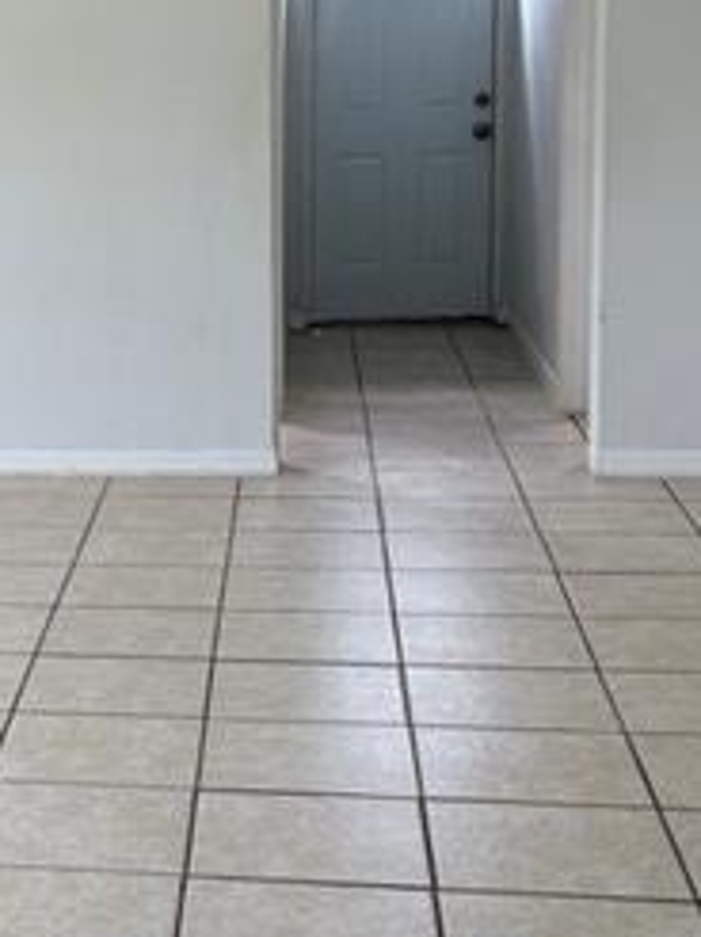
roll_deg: +1.2
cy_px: 385
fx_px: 2029
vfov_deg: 26.0
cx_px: -198
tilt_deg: -7.5
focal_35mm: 75
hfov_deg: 18.3
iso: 125
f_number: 1.78
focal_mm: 6.76
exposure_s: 1/120
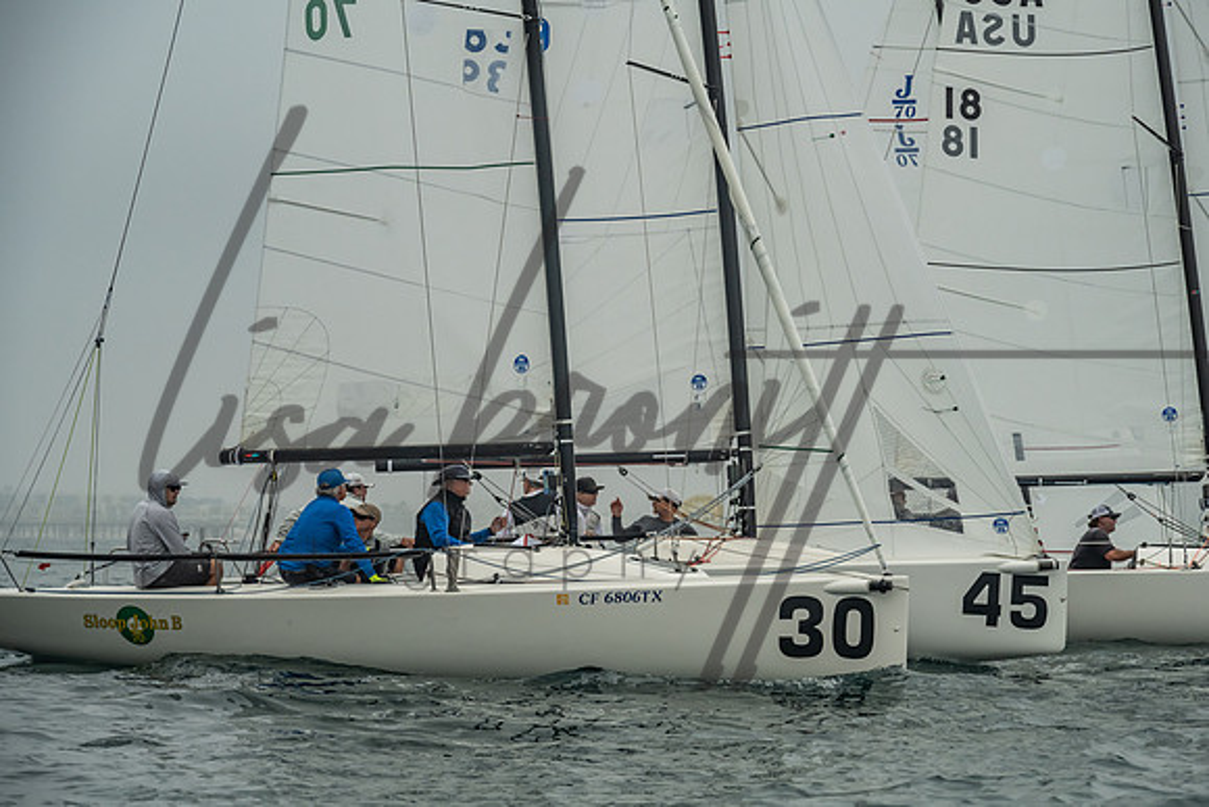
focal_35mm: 147
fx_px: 4954
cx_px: 632
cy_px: 417
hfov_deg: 13.9
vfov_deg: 9.3
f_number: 9
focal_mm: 140
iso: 800
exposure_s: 1/2000
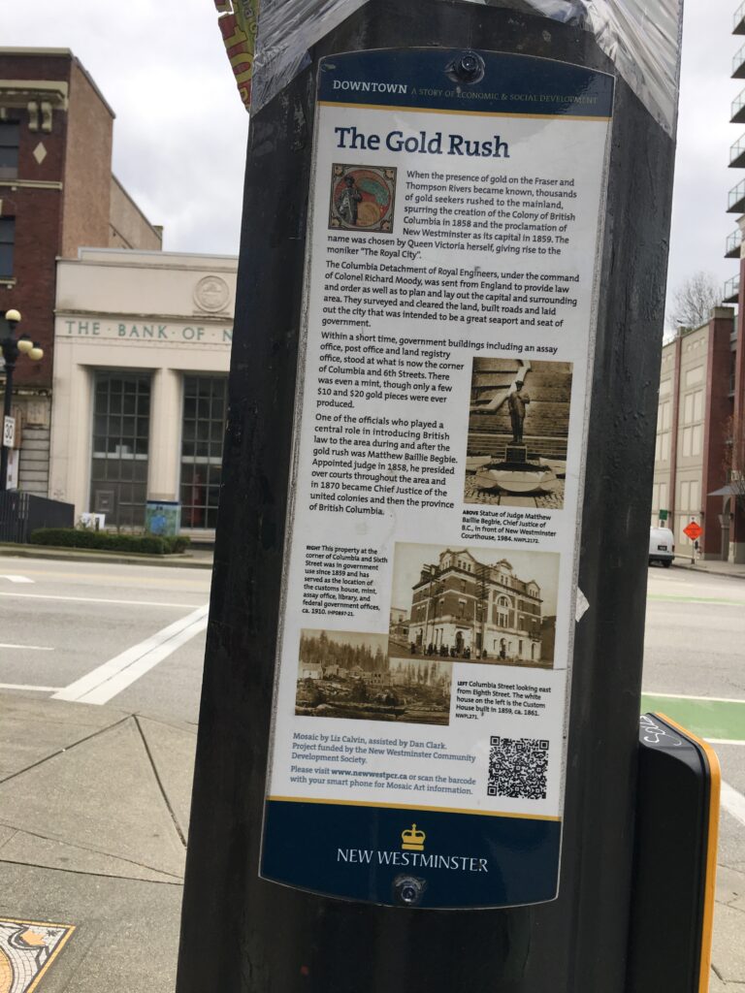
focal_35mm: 29
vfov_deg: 61.7
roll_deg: -2.9
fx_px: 832
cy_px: 496
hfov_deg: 48.2
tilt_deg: +2.9
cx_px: 372
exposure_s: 1/610
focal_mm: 4.15
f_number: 2.2
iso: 25
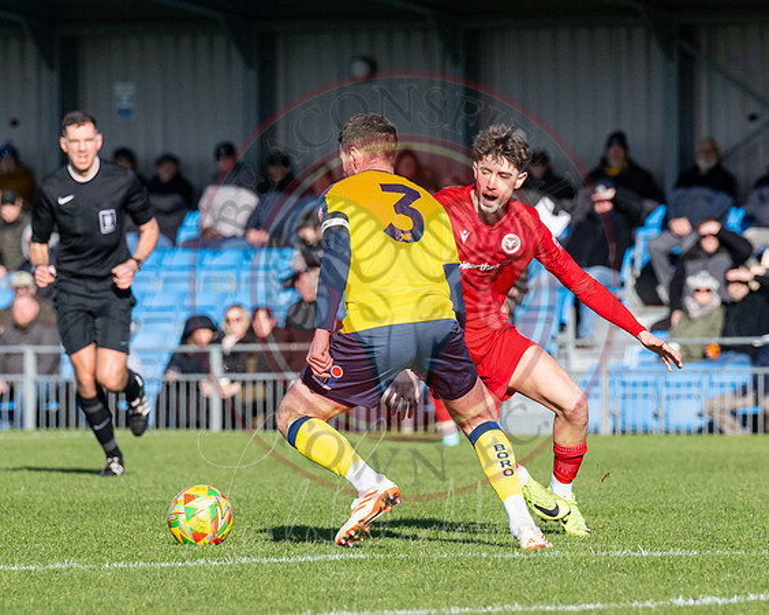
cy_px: 246
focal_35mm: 464
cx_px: 603
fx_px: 10562
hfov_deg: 4.2
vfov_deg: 3.3
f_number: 4
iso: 400
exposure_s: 1/4000
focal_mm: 170
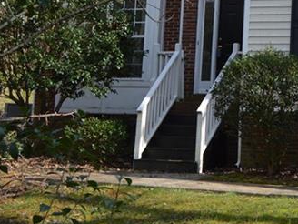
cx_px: 374
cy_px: -17
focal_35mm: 117
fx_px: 1007
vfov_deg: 12.5
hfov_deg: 16.1
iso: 100
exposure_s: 1/200
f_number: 7.1
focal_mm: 26
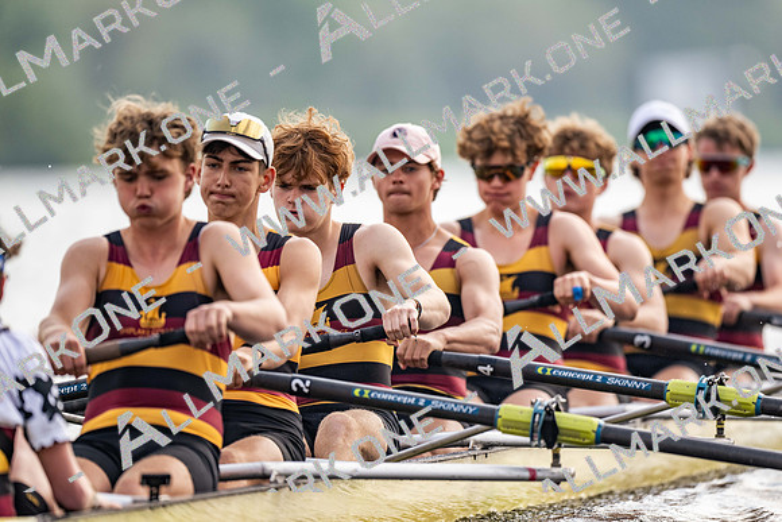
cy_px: 261
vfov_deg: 2.3
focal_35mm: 600
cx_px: 391
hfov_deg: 3.4
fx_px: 13036
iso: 640
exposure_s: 1/2500
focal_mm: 600
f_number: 4
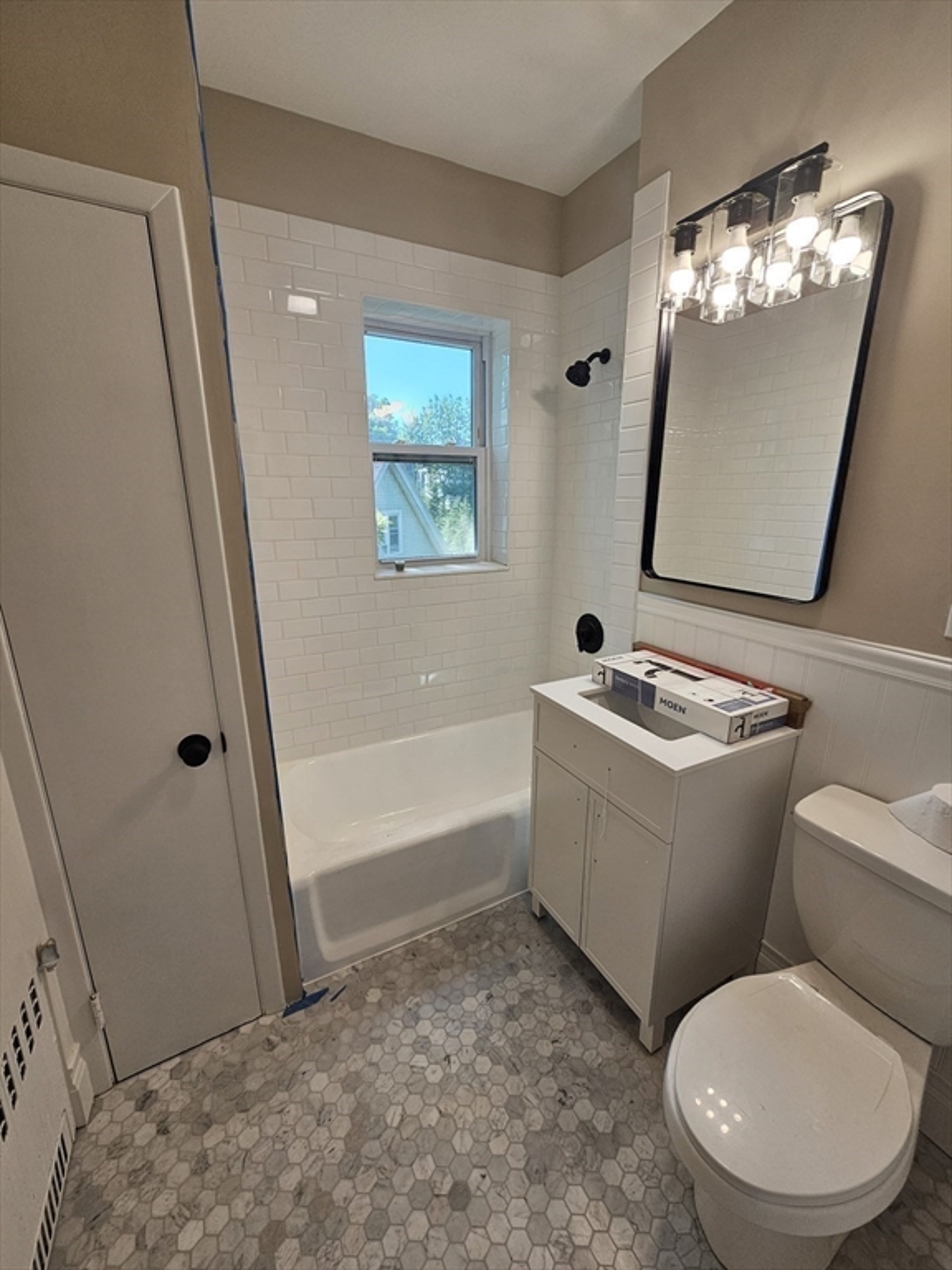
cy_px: 635
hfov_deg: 89.9
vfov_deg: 106.2
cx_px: 476
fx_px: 477
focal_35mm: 13
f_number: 2.2
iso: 64
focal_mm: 2.2
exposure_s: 1/120
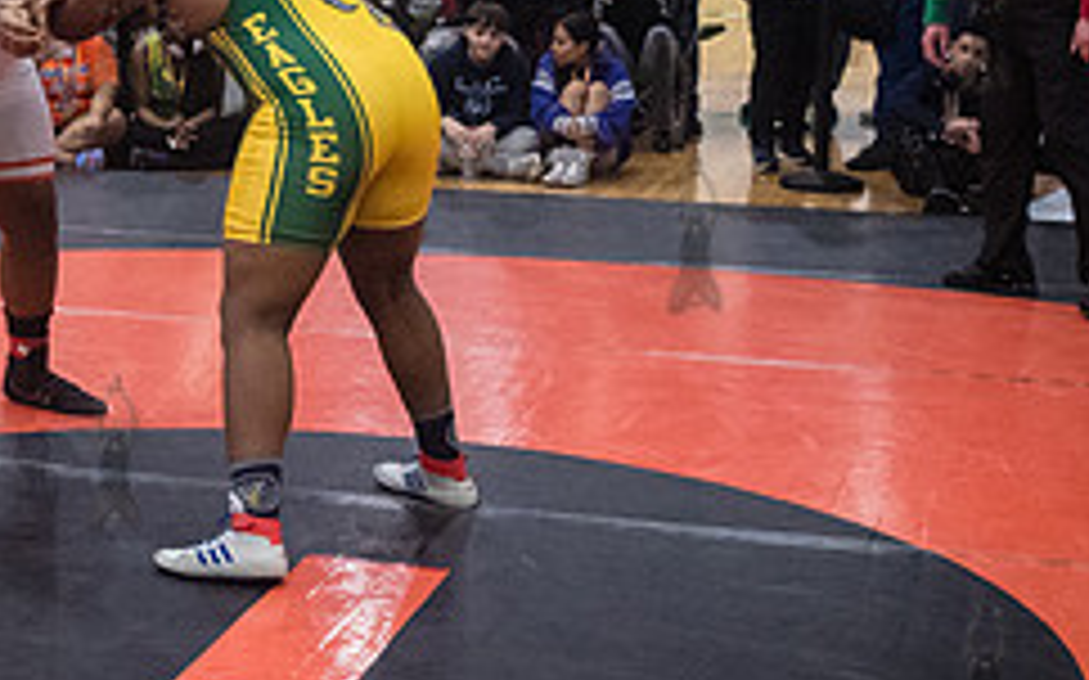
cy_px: 16
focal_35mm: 88
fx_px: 2611
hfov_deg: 23.0
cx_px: 112
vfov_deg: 14.6
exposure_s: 1/400
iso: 8000
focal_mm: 35
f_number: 4
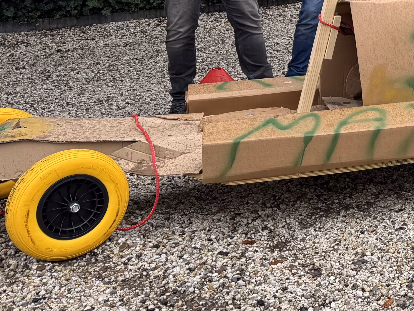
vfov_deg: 19.4
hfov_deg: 22.4
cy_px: -54
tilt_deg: -4.0
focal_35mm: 72
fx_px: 861
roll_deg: -1.0
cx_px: 617
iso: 80
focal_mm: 6.76
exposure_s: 1/730
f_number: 1.78
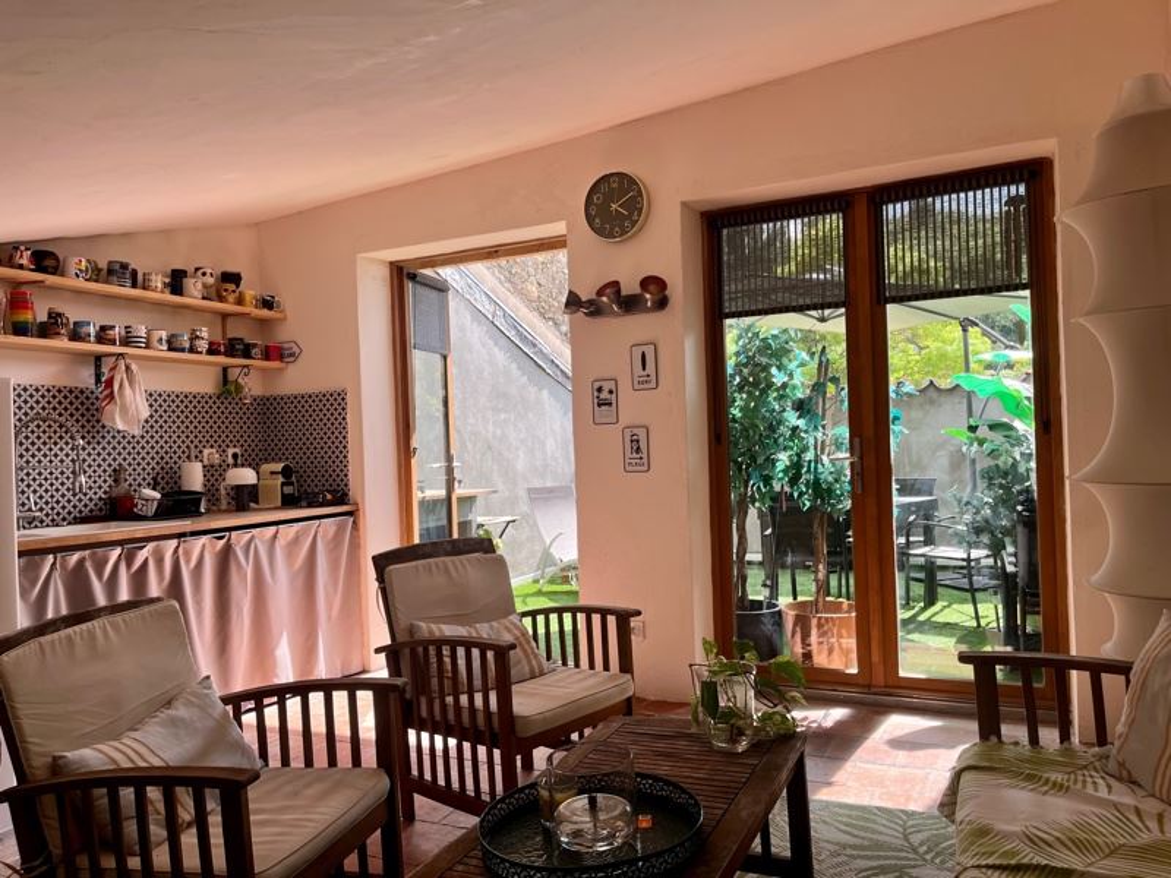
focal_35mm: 26
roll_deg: +3.2
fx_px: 880
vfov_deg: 53.1
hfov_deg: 67.3
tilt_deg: +0.1
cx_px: 586
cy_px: 439
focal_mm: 5.1
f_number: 1.6
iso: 50
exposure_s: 1/384
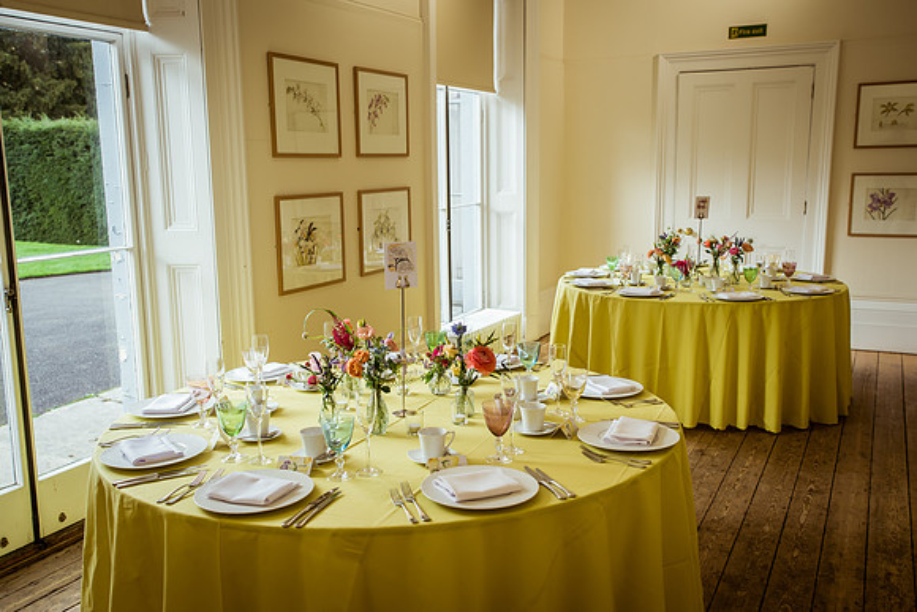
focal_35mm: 35
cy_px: 306
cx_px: 458
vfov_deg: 37.9
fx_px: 892
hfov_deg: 54.4
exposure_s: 1/200
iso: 450
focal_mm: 35
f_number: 5
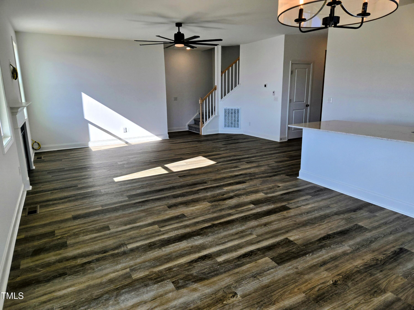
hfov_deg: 73.9
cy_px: 155
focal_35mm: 23
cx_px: 207
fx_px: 275
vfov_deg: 58.9
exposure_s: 1/973
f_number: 1.8
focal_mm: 5.4
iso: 80
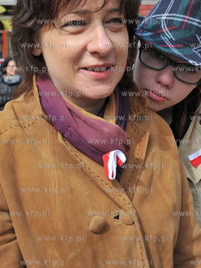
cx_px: 117
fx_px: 434
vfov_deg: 34.1
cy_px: 92
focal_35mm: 56
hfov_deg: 26.0
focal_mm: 44
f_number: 10
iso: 500
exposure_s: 1/400
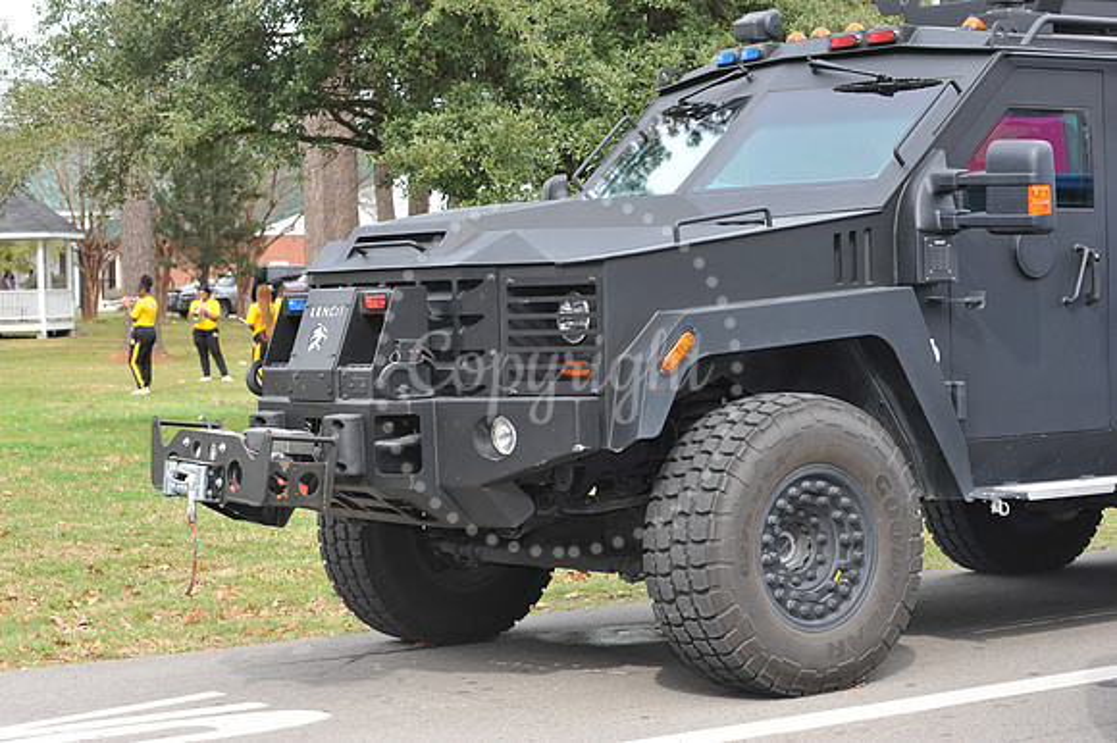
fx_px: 2481
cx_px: 558
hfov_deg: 25.4
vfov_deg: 17.0
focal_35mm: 80
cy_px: 372
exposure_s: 1/100
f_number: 8
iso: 200
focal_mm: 80
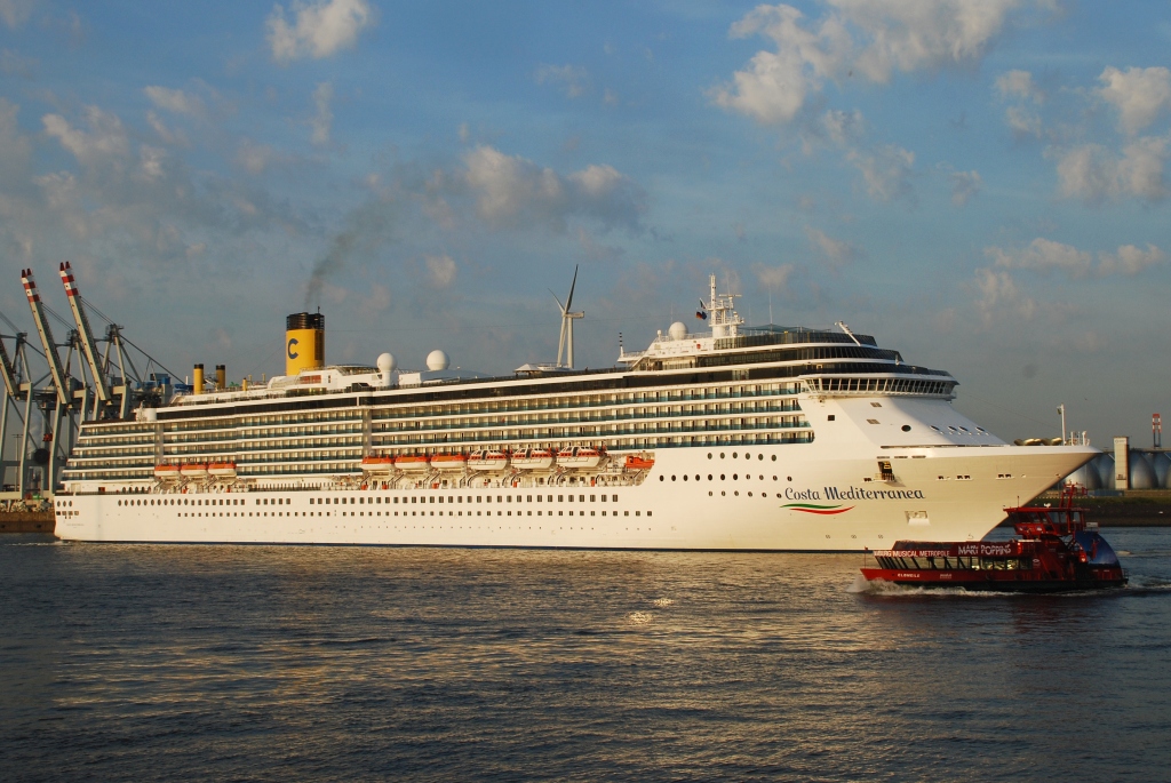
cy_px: 392
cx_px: 586
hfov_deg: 41.1
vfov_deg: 28.1
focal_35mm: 48
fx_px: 1563
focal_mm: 32
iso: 200
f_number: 10
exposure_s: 1/250
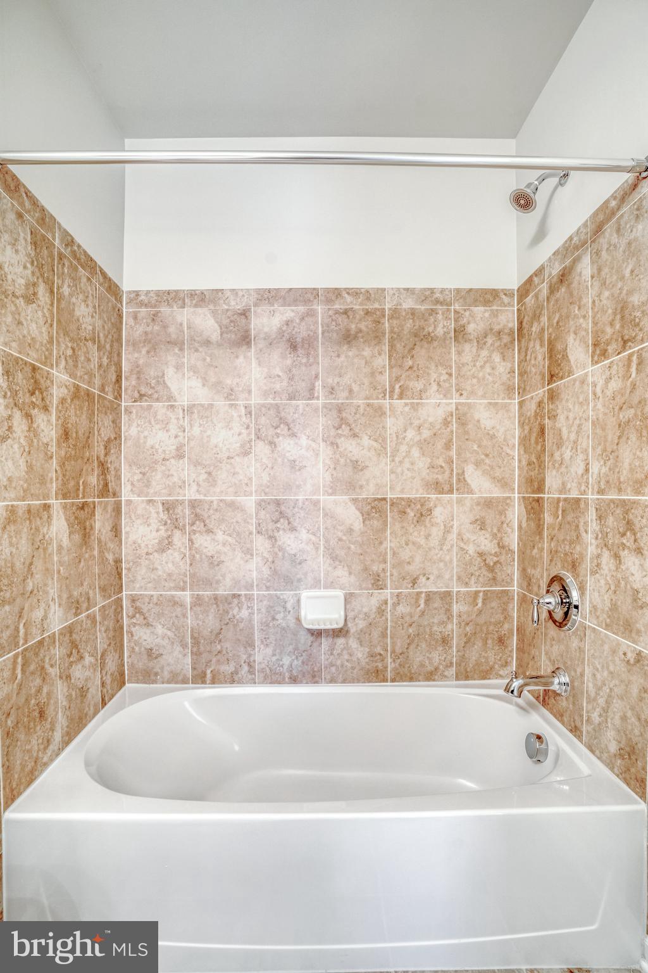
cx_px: 324
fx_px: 432
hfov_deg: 73.7
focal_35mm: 16
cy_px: 486
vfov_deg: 96.7
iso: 1250
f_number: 7.1
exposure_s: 1/10
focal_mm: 16
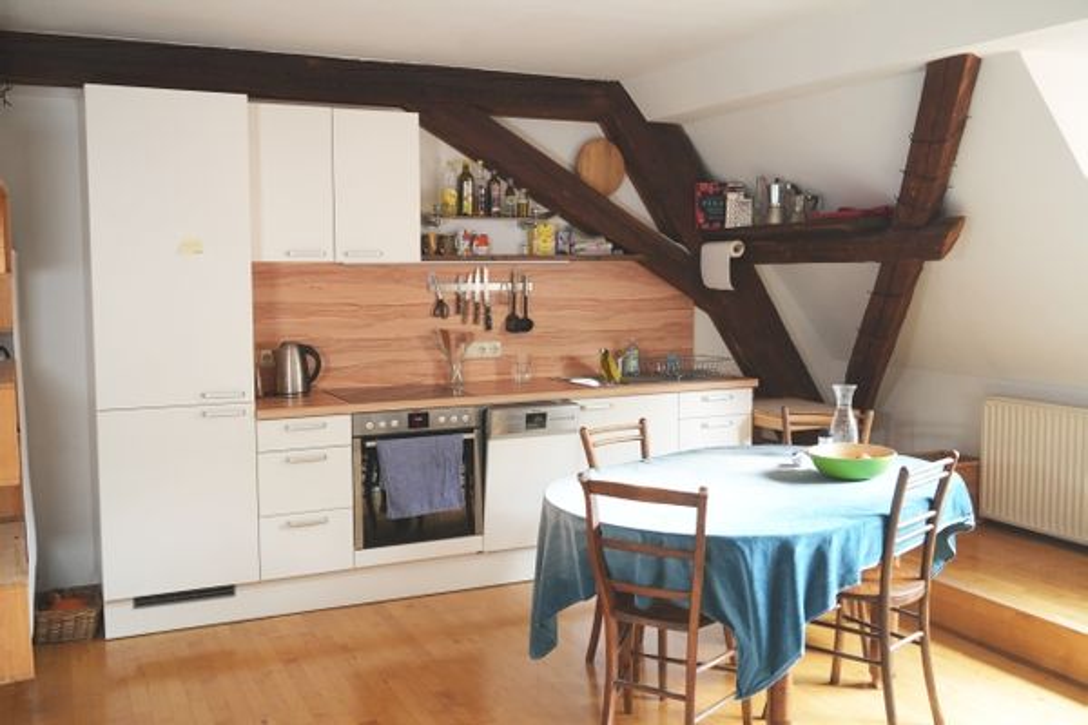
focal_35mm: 34
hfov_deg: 55.8
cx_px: 544
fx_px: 1027
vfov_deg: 38.9
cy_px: 362
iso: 640
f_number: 4
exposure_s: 1/40
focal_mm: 34
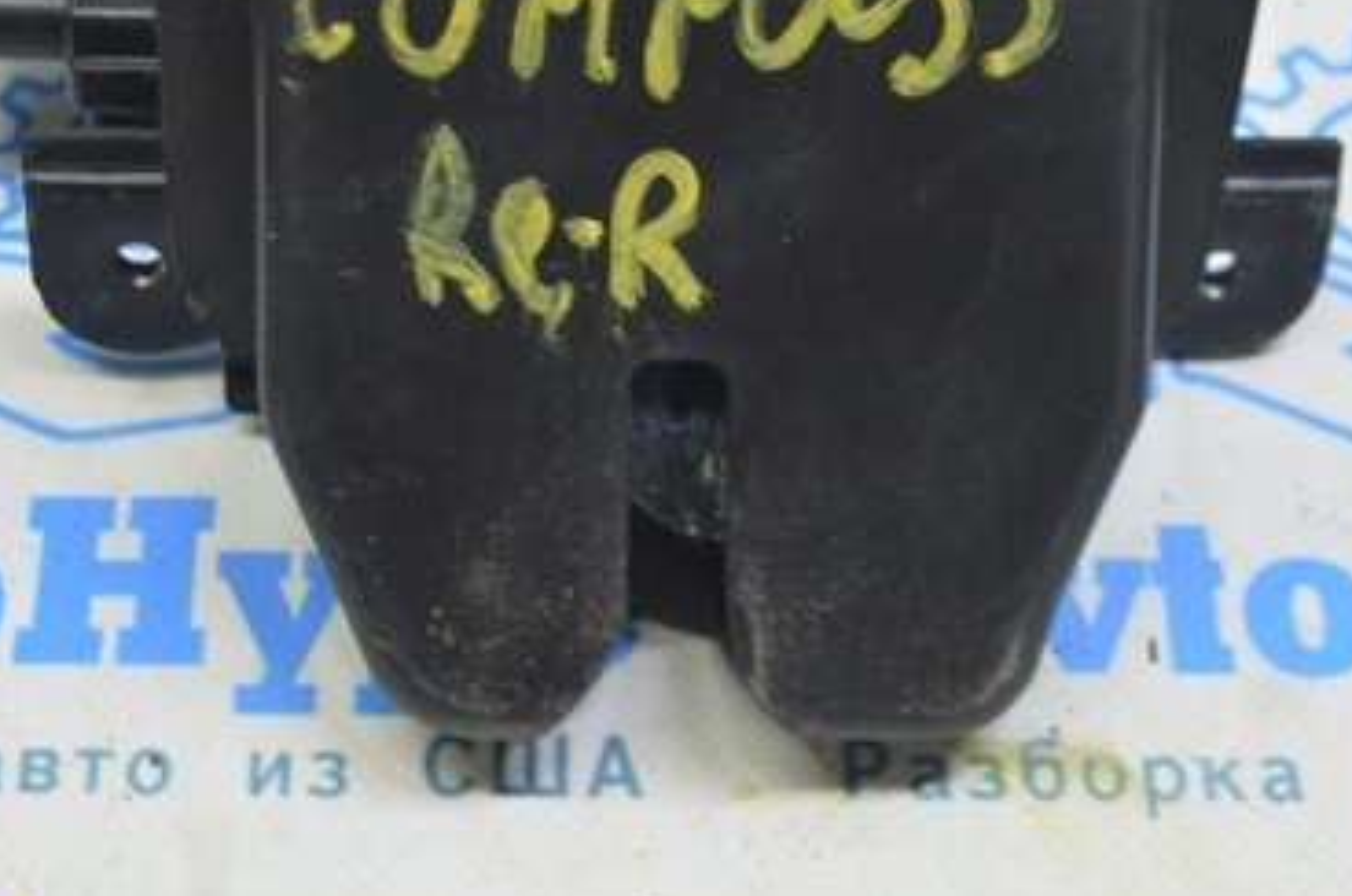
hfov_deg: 25.1
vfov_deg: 16.8
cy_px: 259
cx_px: 573
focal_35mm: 81
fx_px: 3032
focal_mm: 31
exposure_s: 1/15
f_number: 5.6
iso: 400
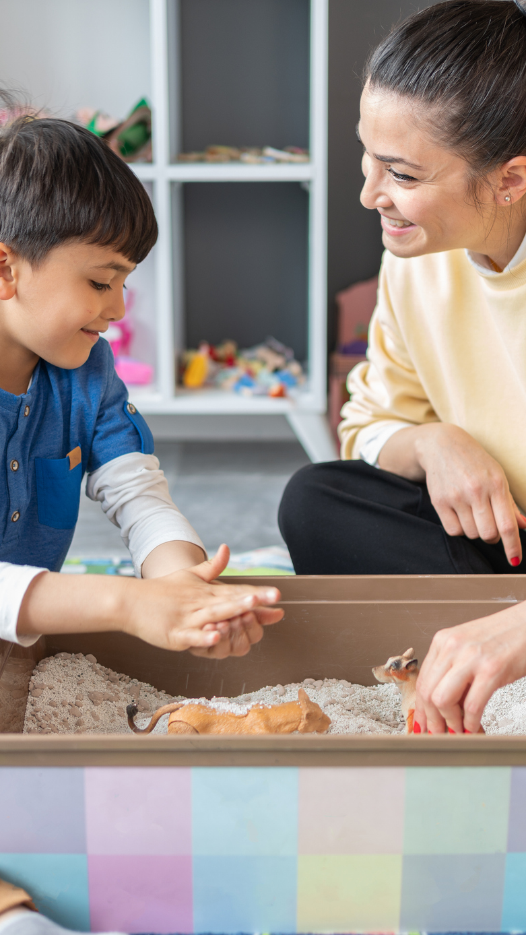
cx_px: 302
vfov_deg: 37.2
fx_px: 1388
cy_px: 465
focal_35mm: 56
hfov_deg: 21.4
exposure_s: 1/60
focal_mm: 35
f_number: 2
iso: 80
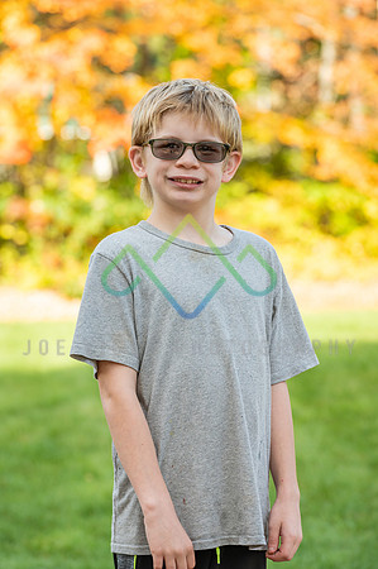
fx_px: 3157
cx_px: 189
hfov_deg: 6.9
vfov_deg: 10.3
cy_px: 284
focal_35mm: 200
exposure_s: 1/80
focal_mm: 200
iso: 100
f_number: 6.3
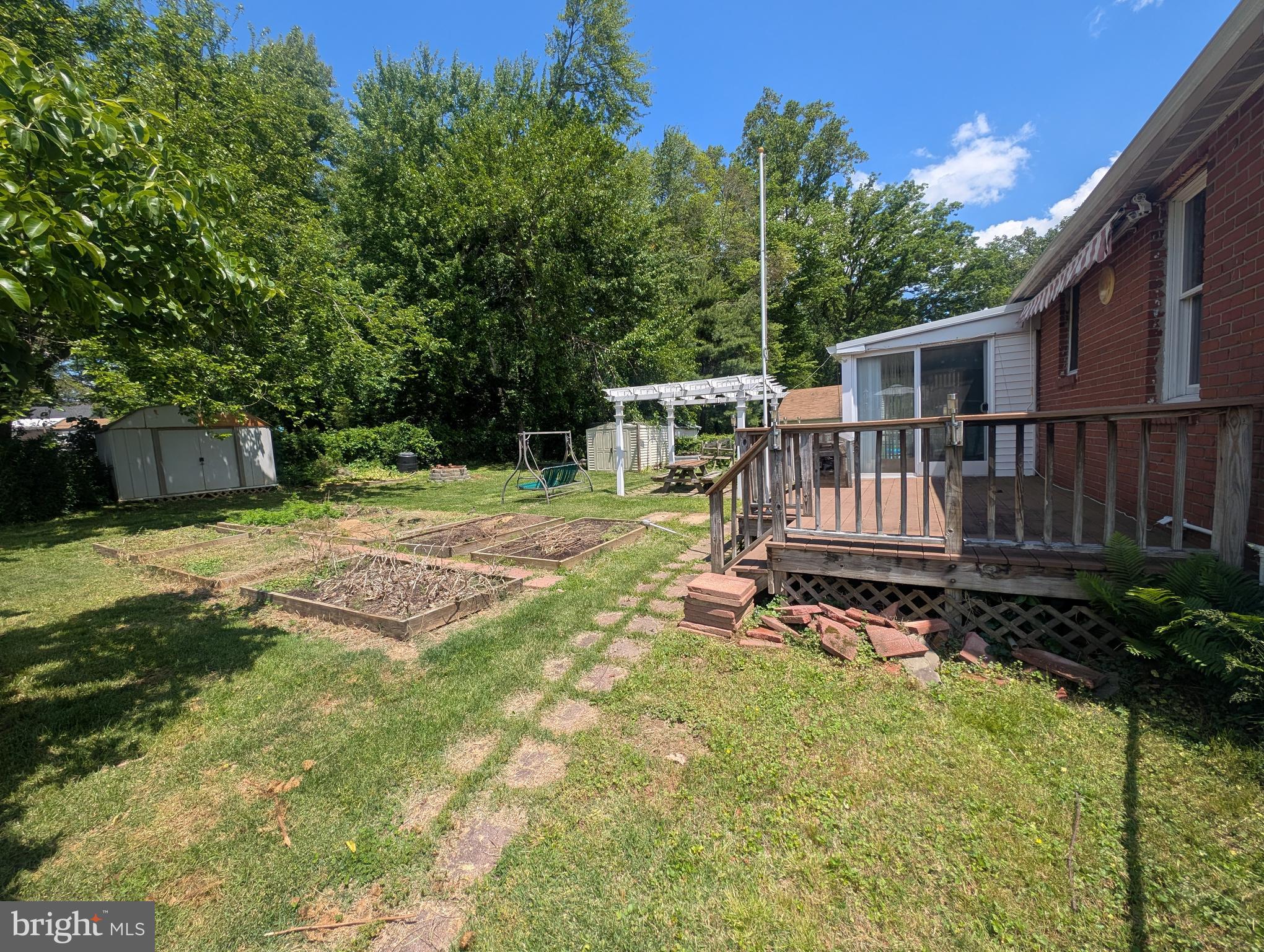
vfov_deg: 94.6
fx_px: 439
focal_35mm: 12
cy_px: 476
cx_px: 632
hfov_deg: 110.5
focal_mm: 2.23
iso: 37
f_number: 1.95
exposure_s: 1/1385
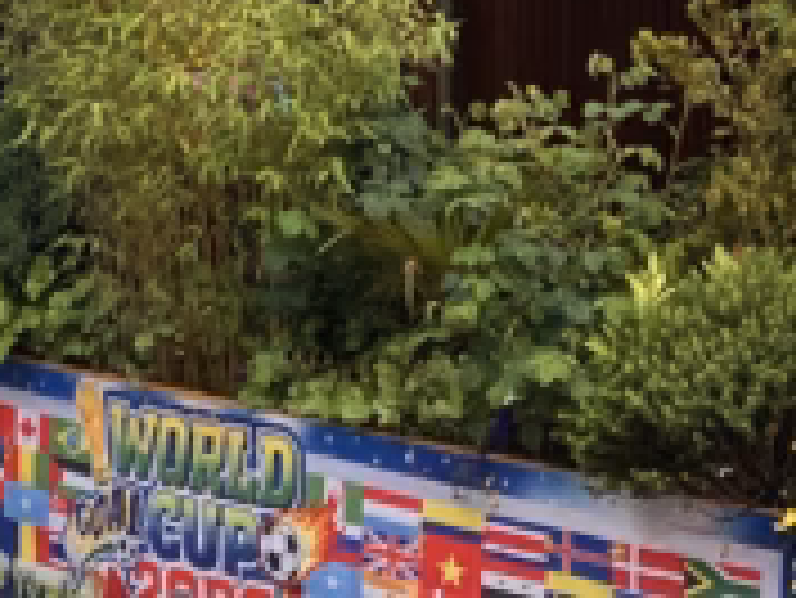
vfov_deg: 8.4
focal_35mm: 162
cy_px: -841
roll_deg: -0.8
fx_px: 3728
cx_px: 49
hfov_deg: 12.1
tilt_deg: +10.4
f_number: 1.8
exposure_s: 1/1185
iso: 32
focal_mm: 3.99
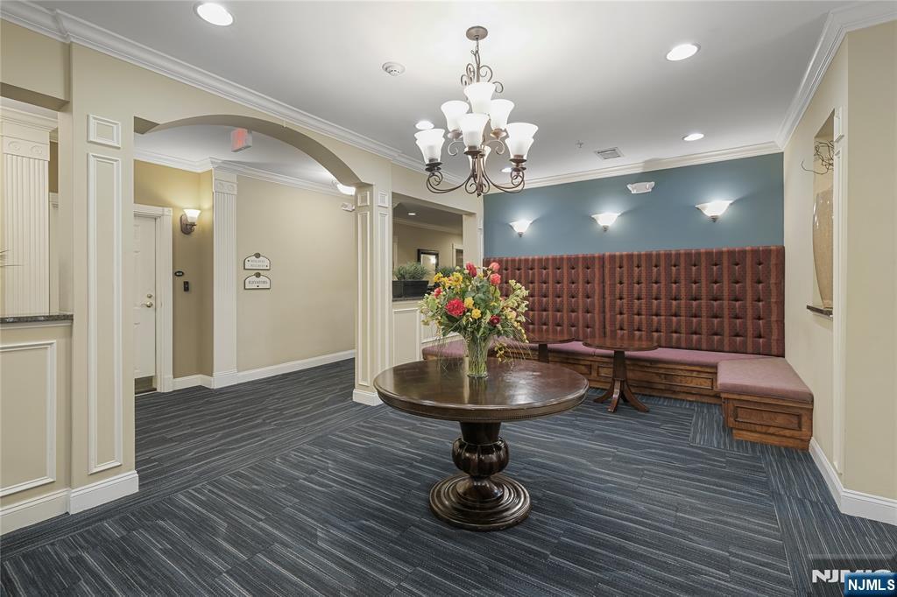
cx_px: 448
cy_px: 298
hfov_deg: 100.4
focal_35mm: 15
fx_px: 374
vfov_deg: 77.3
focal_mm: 10
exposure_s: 1/2
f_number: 5.6
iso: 160
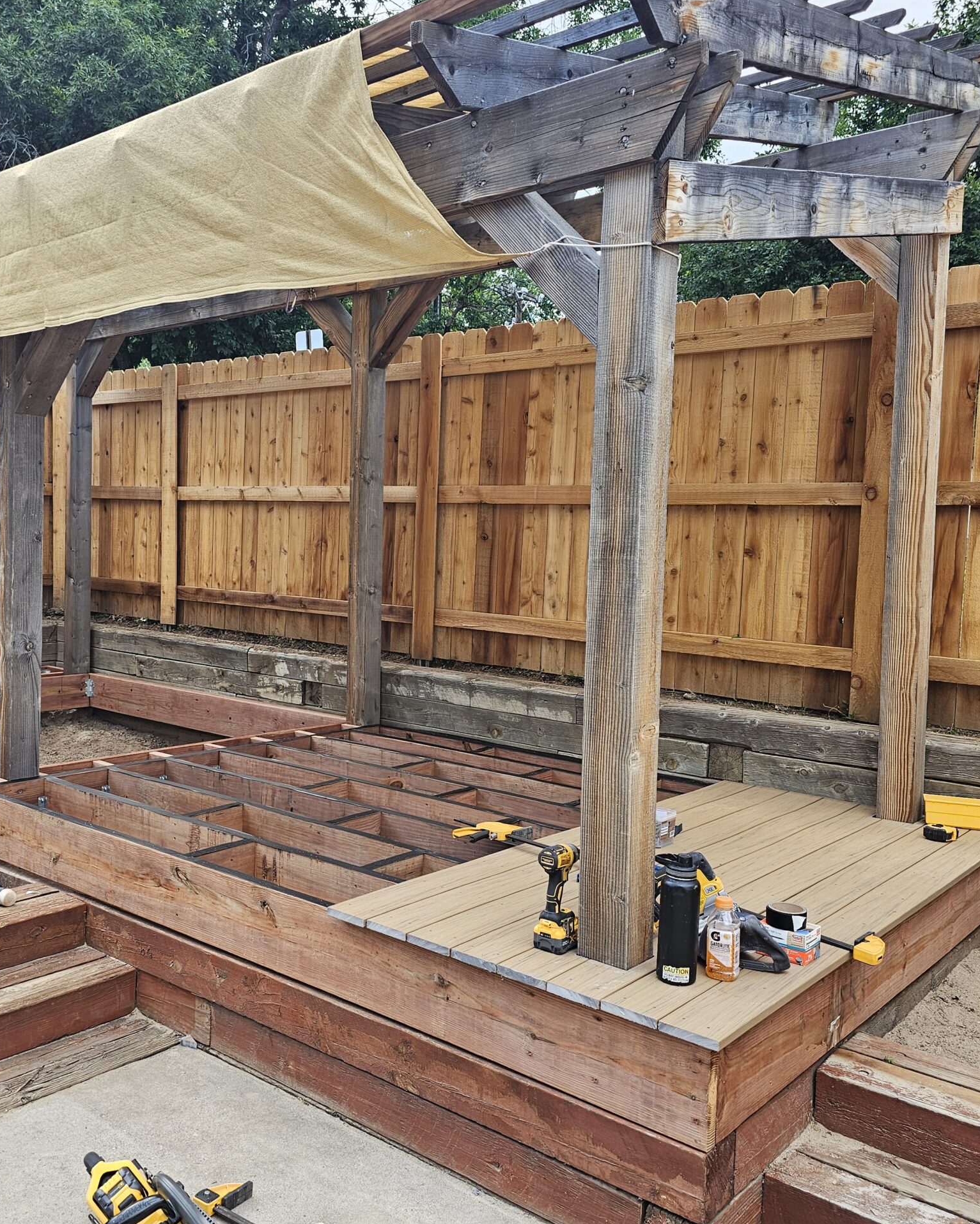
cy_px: 611
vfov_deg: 58.8
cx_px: 400
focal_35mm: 30
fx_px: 1088
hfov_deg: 48.3
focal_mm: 6.3
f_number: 1.7
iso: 20
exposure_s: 1/120
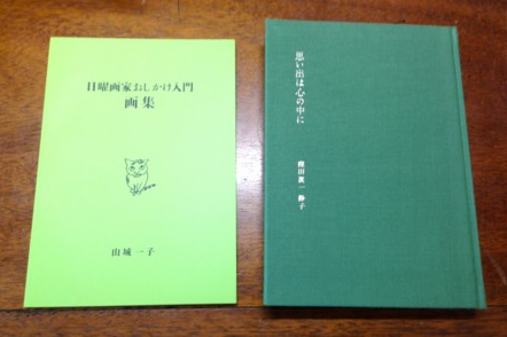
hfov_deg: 54.5
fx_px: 493
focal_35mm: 35
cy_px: 185
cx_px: 255
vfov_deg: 37.8
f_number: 2.4
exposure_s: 1/20
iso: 50
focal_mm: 4.12
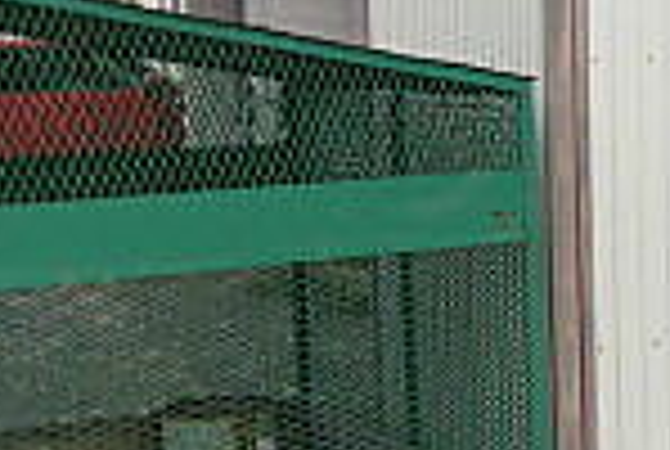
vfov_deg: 12.8
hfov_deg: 16.2
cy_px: 176
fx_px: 1995
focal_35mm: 107
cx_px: 1187
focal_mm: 4.3
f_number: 3.1
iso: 100
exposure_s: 1/640
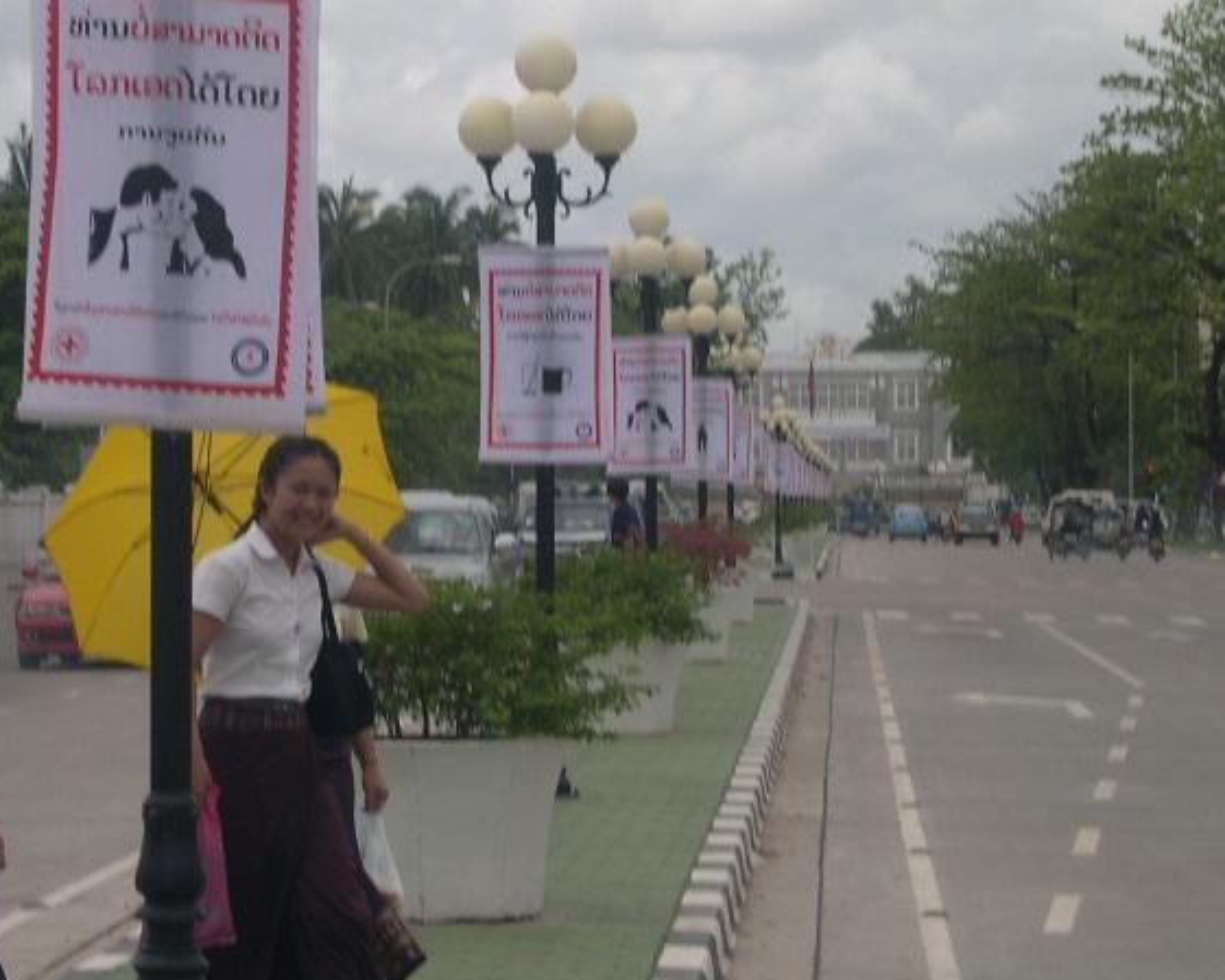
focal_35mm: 155
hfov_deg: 12.4
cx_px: 264
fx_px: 5621
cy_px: 157
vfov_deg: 9.9
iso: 100
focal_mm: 18.4
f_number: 11.6
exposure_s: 1/152
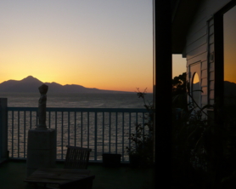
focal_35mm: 45
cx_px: 70
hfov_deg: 40.4
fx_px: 314
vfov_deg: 33.4
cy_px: 82
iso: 100
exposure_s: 1/250
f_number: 3
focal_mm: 5.2
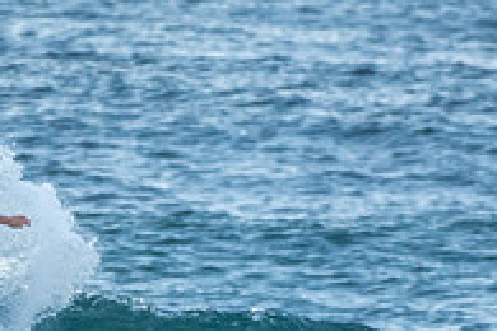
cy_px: 411
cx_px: 148
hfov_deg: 0.9
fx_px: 30729
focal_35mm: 2226
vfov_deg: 0.6
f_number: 5.6
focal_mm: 500
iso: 1600
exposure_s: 1/1250
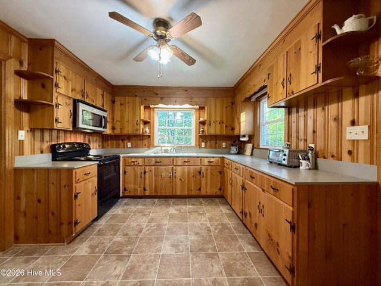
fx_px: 154
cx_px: 190
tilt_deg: +0.1
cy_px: 143
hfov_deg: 102.0
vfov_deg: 85.7
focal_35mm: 14
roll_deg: -0.6
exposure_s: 1/60
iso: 400
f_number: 2.2
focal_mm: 2.22
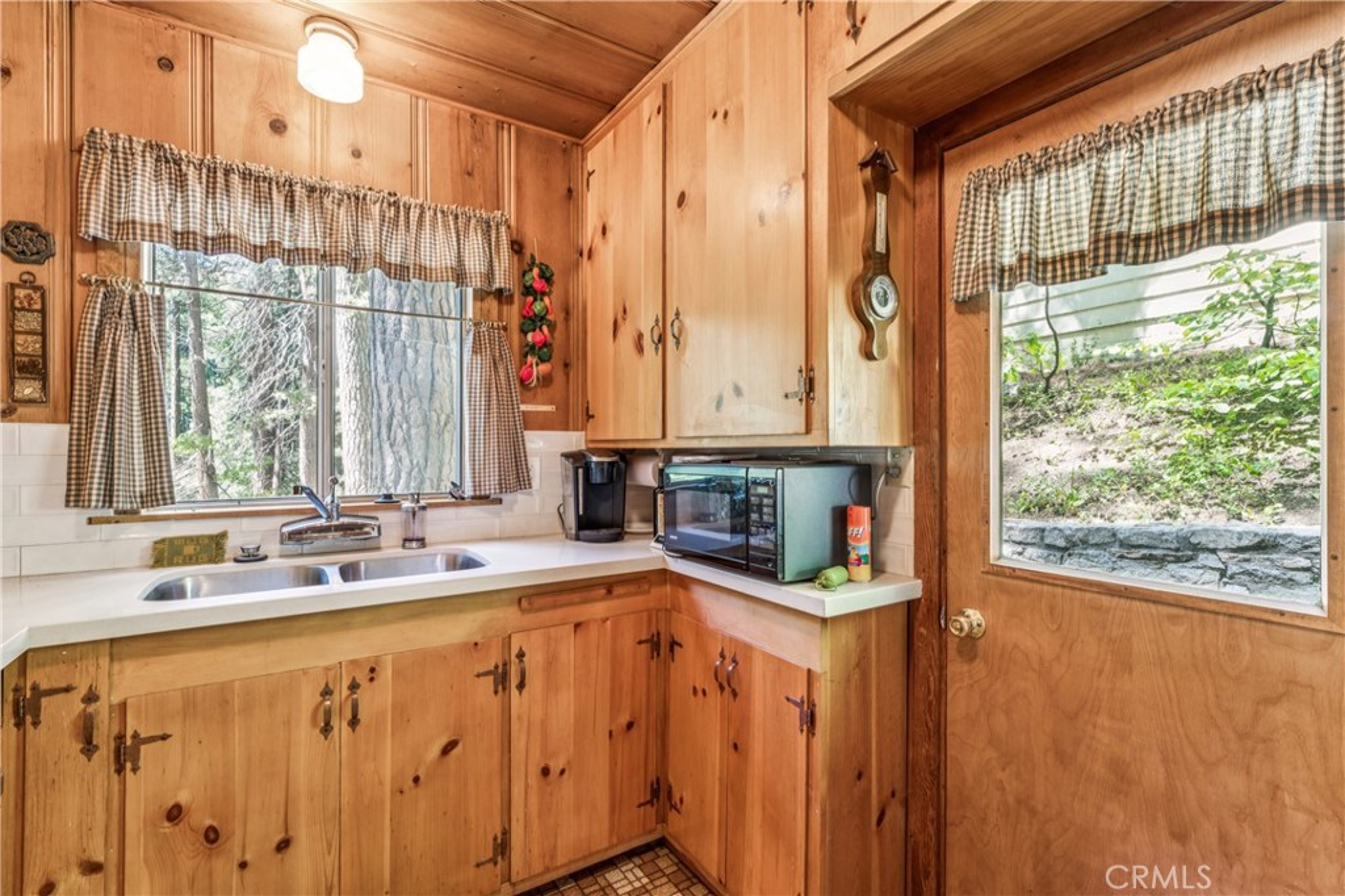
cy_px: 448
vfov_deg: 73.0
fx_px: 605
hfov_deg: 96.0
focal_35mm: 16
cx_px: 672
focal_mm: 16.2
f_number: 13
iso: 100
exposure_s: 1.6
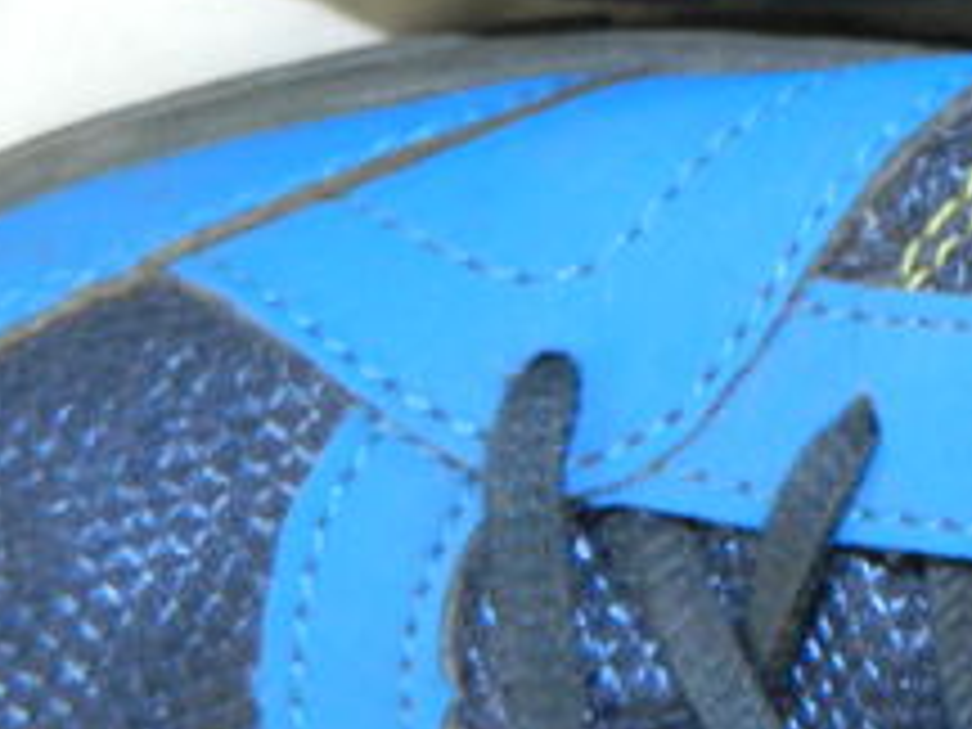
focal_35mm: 116
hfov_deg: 15.3
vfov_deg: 12.6
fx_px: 3257
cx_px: 1566
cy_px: -27
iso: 200
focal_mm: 4.5
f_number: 3.1
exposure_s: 1/30
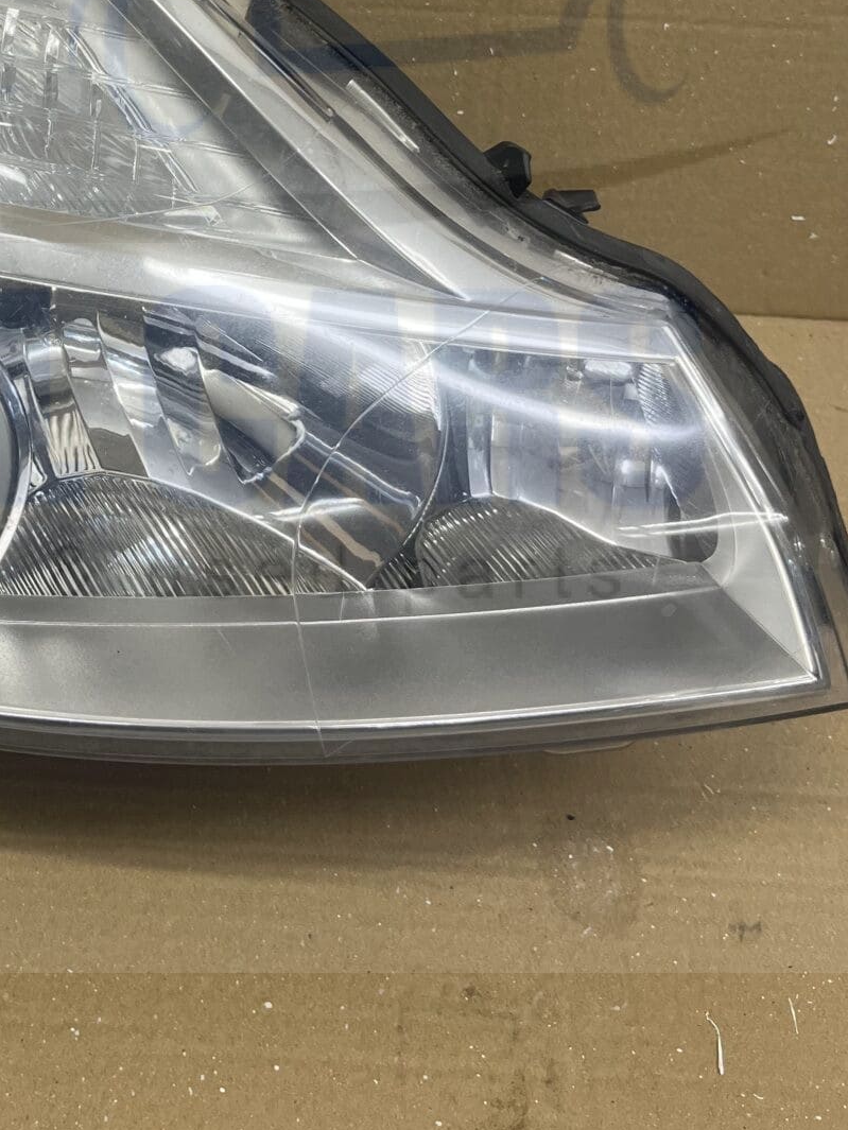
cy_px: 158
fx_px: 1633
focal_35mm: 50
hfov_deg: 28.2
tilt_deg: -39.9
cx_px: 118
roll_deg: +0.4
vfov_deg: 36.3
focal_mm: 5.1
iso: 125
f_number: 1.6
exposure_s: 1/100
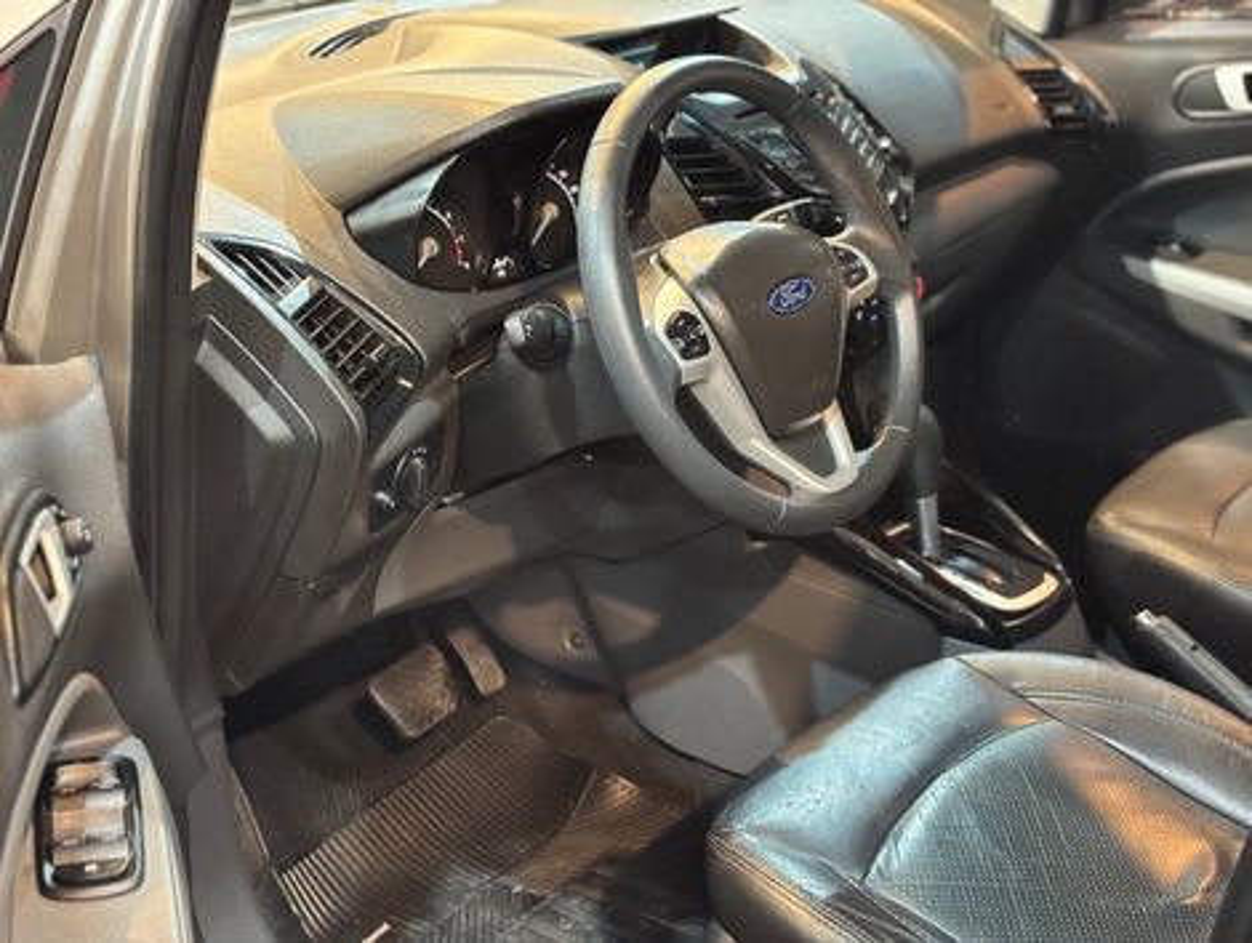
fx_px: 1884
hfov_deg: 36.8
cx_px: 626
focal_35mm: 52
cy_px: 472
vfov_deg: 28.1
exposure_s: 1/24
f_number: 1.6
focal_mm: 5.96
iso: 320
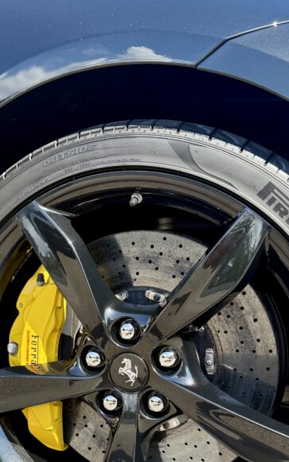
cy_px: 306
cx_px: 114
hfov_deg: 28.5
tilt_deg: -9.0
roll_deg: -0.4
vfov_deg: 43.8
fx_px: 567
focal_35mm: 45
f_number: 1.78
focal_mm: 6.76
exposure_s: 1/992
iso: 100
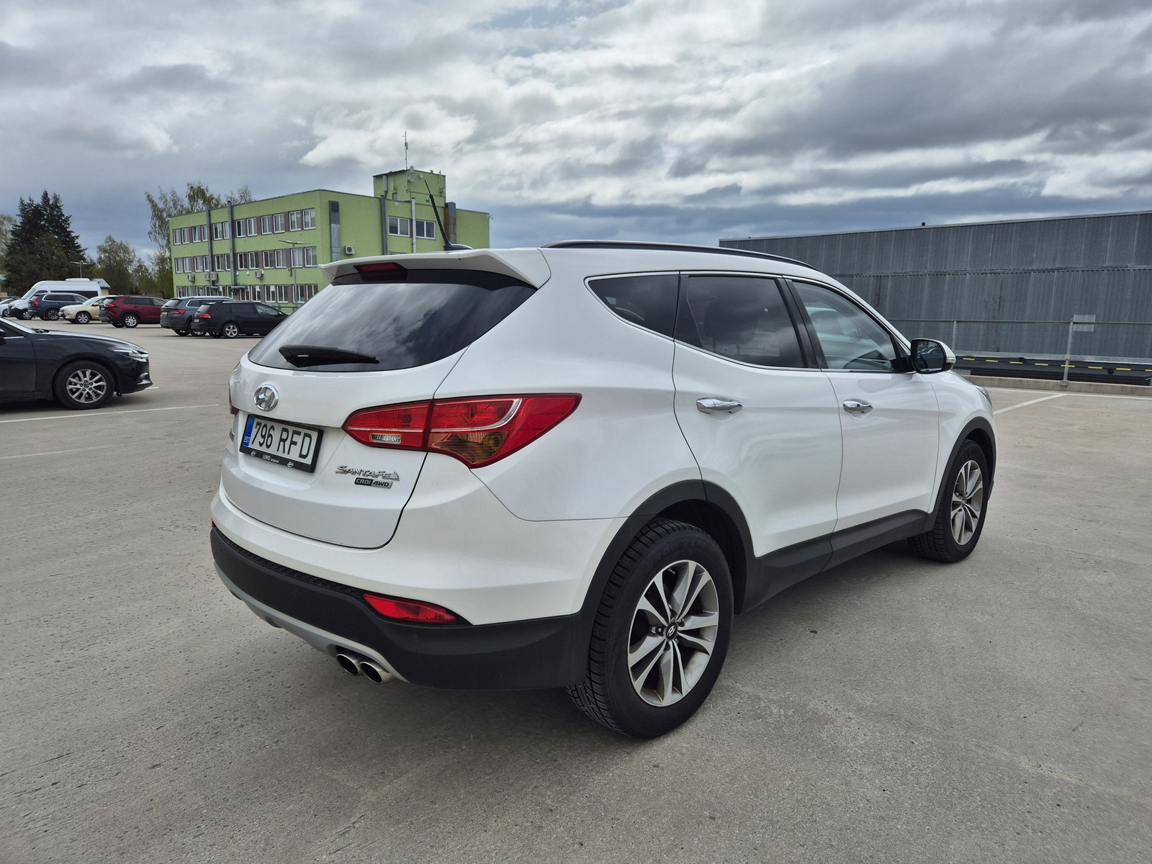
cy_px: 432
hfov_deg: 73.9
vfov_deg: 58.9
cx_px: 576
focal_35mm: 23
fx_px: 765
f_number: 1.8
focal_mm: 5.4
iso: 25
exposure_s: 1/3672
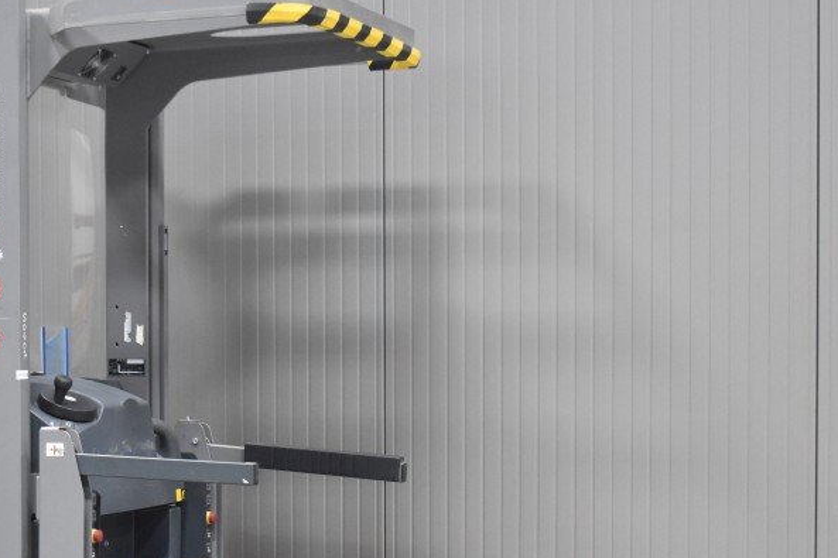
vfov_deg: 15.4
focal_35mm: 88
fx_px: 2048
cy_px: 483
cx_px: 220
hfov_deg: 22.9
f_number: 4.2
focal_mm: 29
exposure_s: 1/40
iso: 1600
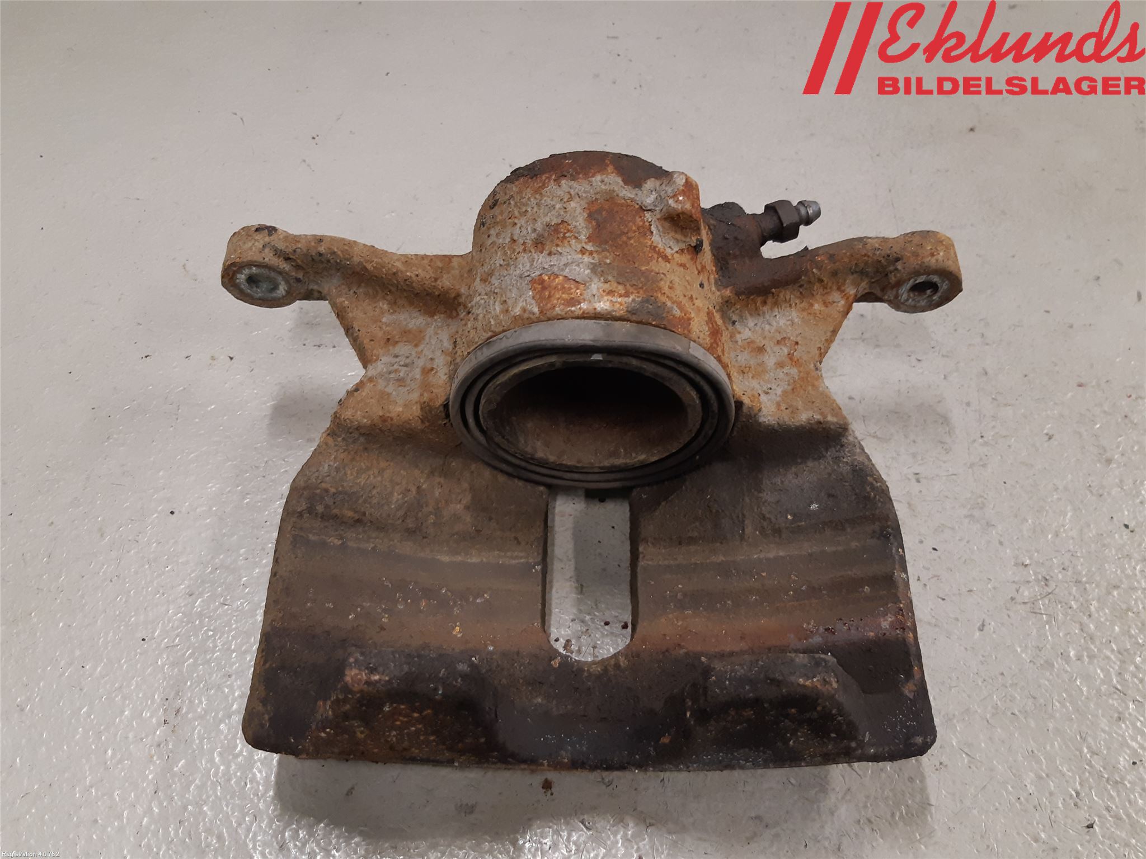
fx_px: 861
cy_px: 430
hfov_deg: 67.3
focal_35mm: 26
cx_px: 573
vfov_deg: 53.1
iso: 125
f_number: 1.7
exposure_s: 1/50
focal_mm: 3.93
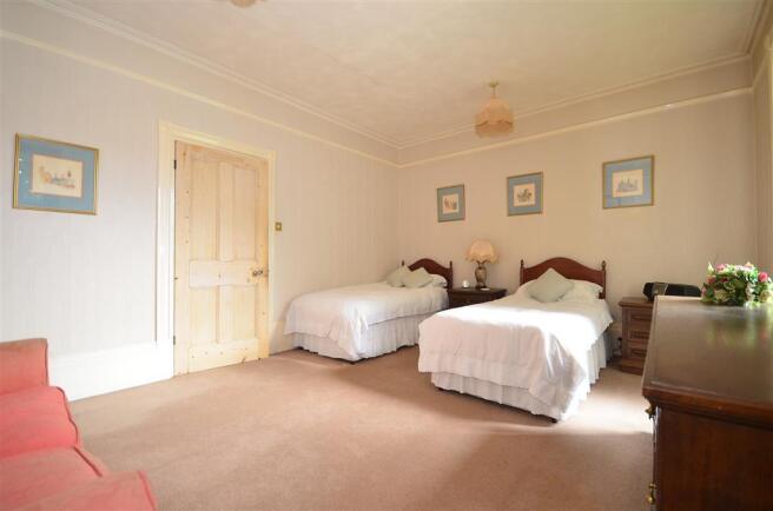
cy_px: 256
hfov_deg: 100.5
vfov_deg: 77.0
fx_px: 321
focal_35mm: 15
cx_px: 386
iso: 200
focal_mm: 10
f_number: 5
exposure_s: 1/4
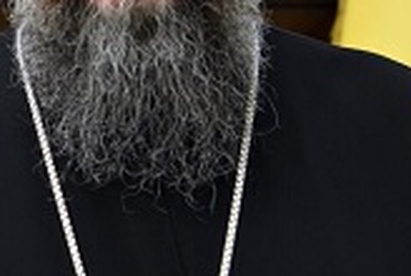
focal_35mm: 219
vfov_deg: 6.3
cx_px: -276
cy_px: -10
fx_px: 2505
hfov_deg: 9.1
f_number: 3.5
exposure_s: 1/80
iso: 500
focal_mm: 40
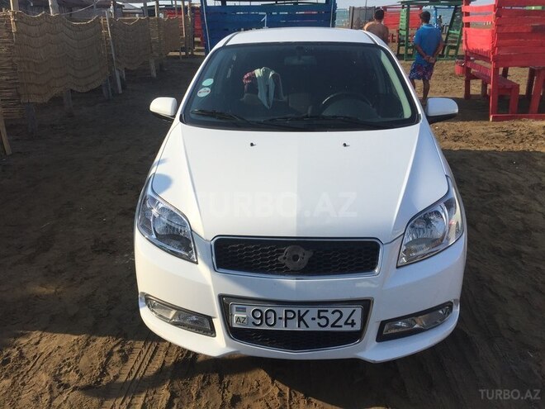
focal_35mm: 29
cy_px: 204
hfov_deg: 61.7
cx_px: 272
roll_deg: +1.3
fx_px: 457
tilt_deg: -23.3
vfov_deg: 48.2
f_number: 2.2
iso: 32
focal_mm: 4.15
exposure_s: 1/2326
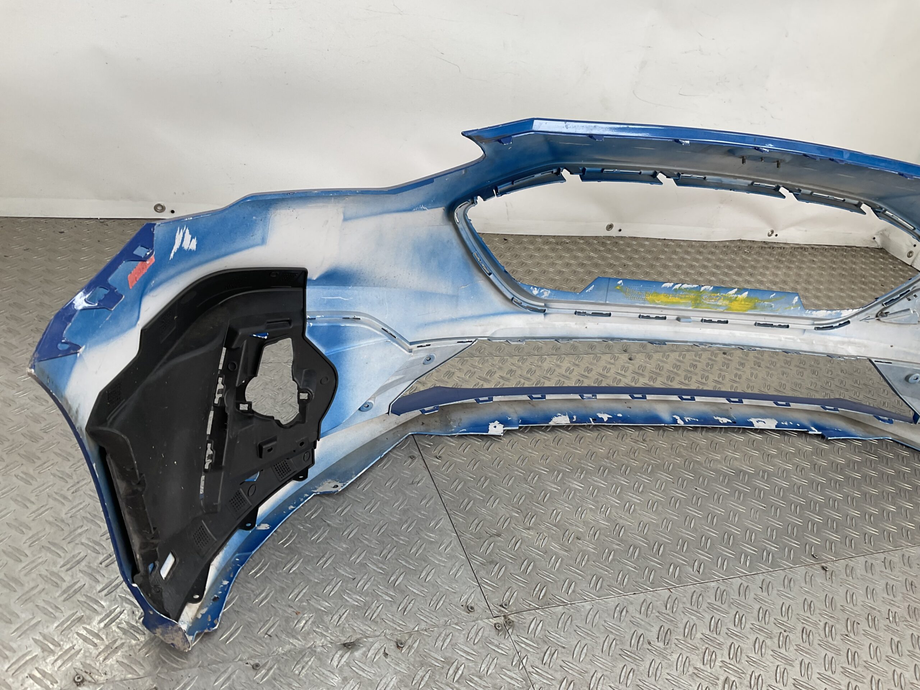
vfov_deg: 48.2
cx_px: 460
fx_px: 771
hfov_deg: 61.7
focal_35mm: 29
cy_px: 345
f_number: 1.8
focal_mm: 3
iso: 16
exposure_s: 1/120
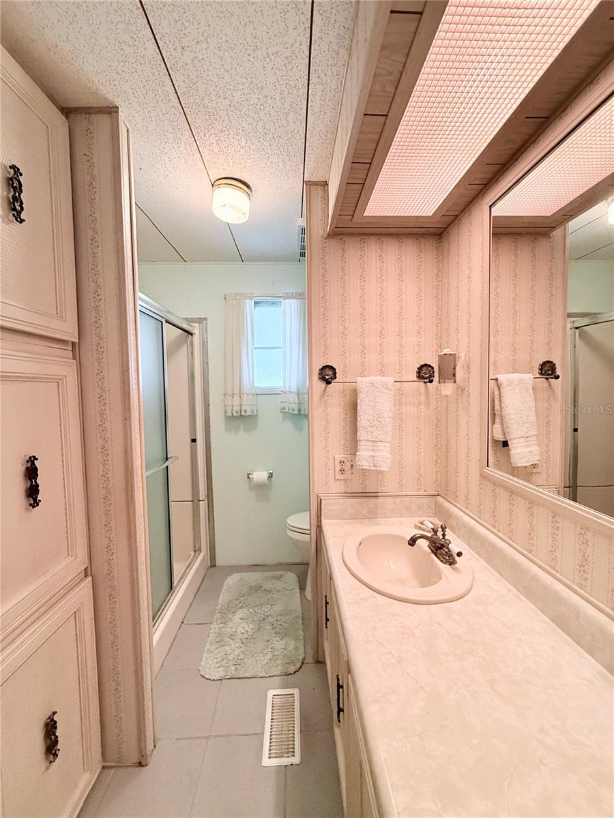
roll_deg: +0.3
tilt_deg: -1.9
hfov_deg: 85.7
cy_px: 409
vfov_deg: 102.1
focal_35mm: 14
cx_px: 307
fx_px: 331
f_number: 2.2
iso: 400
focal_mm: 2.22
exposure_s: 1/120
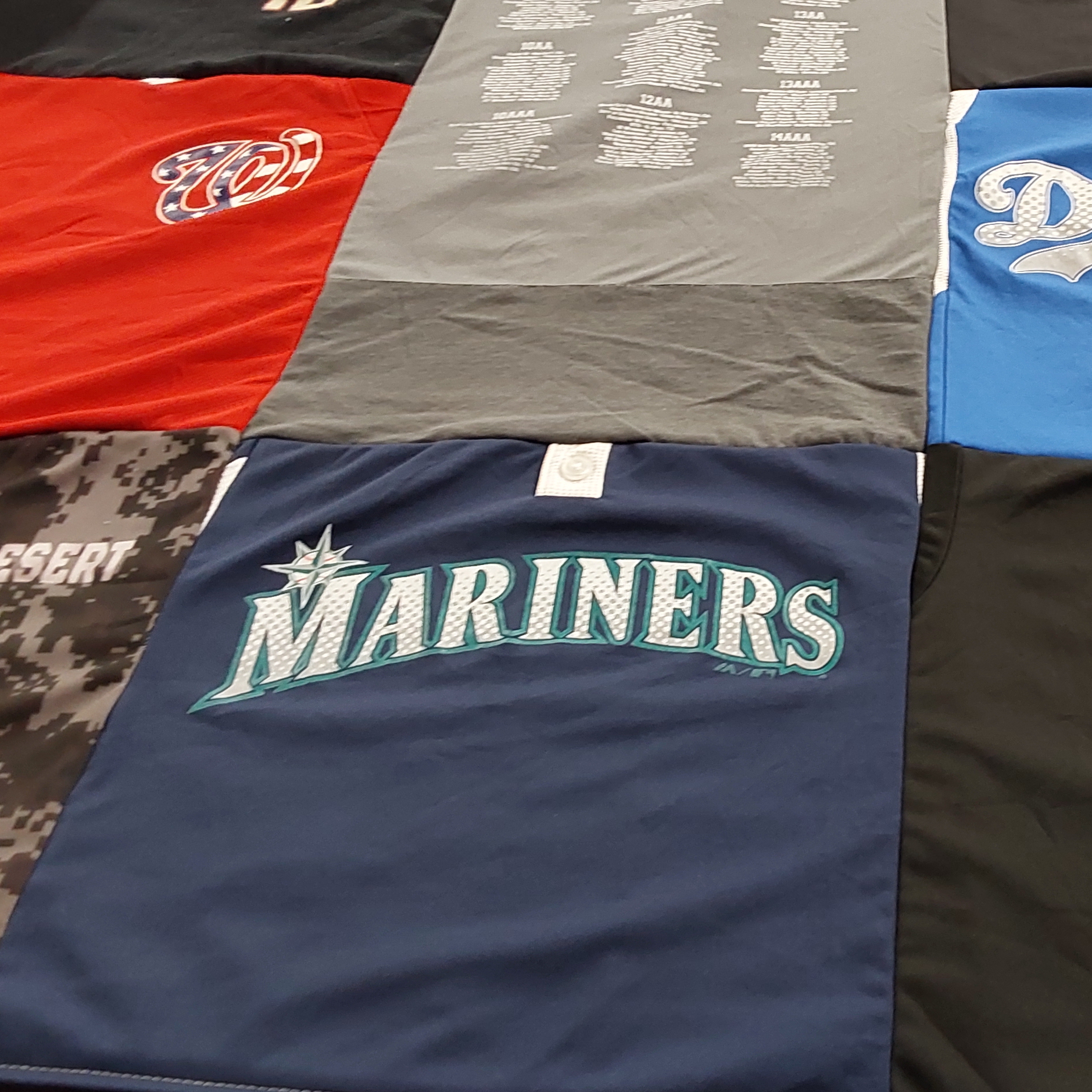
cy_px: 467
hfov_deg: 37.6
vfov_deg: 39.1
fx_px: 1535
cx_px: 895
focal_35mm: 43
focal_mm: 2.91
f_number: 1.9
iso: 200
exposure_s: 1/50
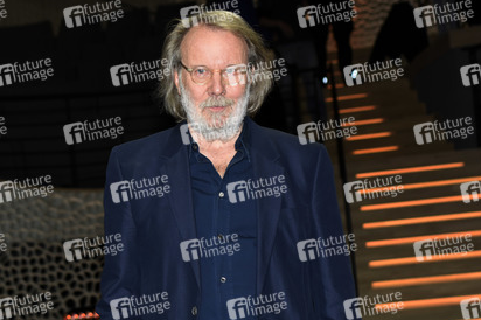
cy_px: 160
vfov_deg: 11.9
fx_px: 1535
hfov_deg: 17.8
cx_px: 226
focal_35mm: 115
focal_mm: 70
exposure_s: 1/320
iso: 800
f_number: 5
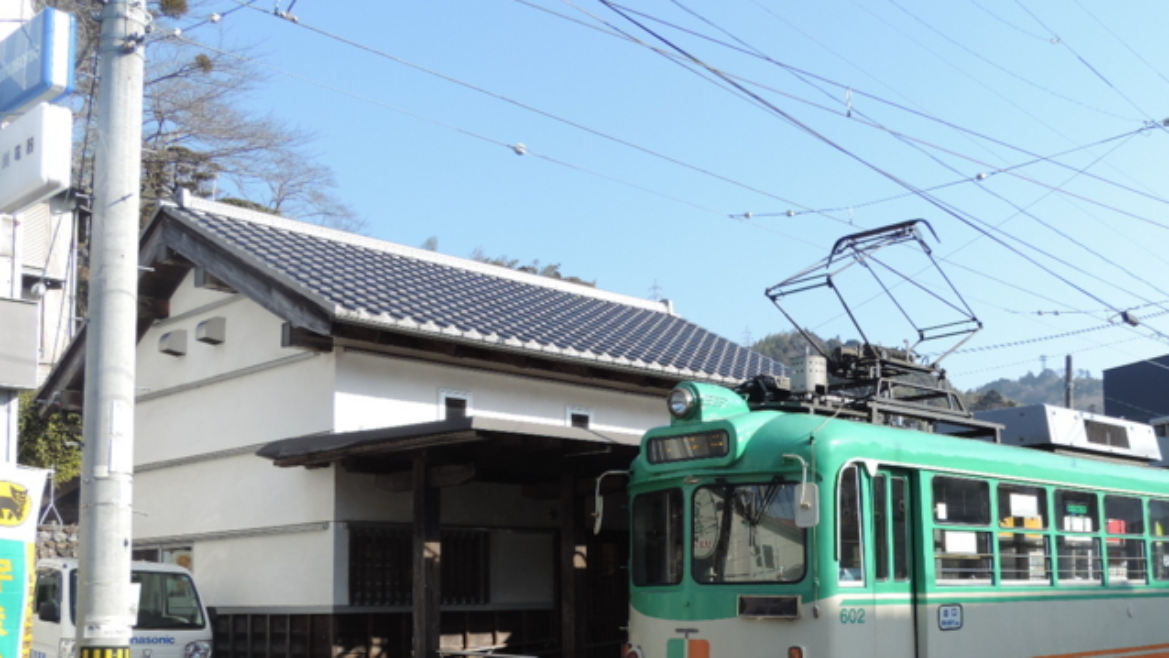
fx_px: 1271
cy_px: 489
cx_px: 687
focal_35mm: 41
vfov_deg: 28.6
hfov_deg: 49.2
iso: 80
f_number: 3.1
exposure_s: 1/500
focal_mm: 5.3
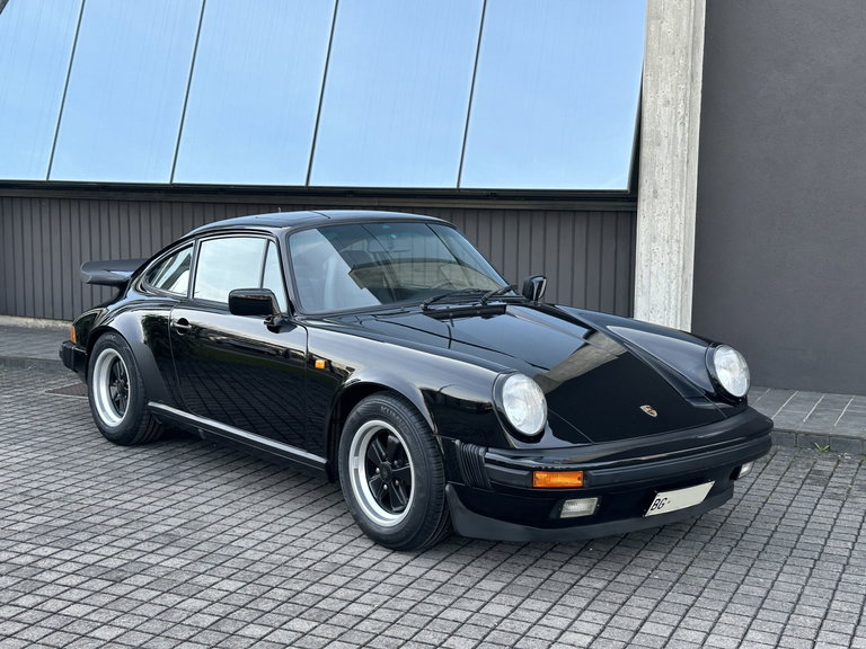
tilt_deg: -7.0
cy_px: 324
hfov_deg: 39.7
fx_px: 1201
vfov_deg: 30.3
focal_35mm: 48
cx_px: 433
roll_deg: -0.1
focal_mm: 6.86
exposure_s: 1/597
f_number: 1.78
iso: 64
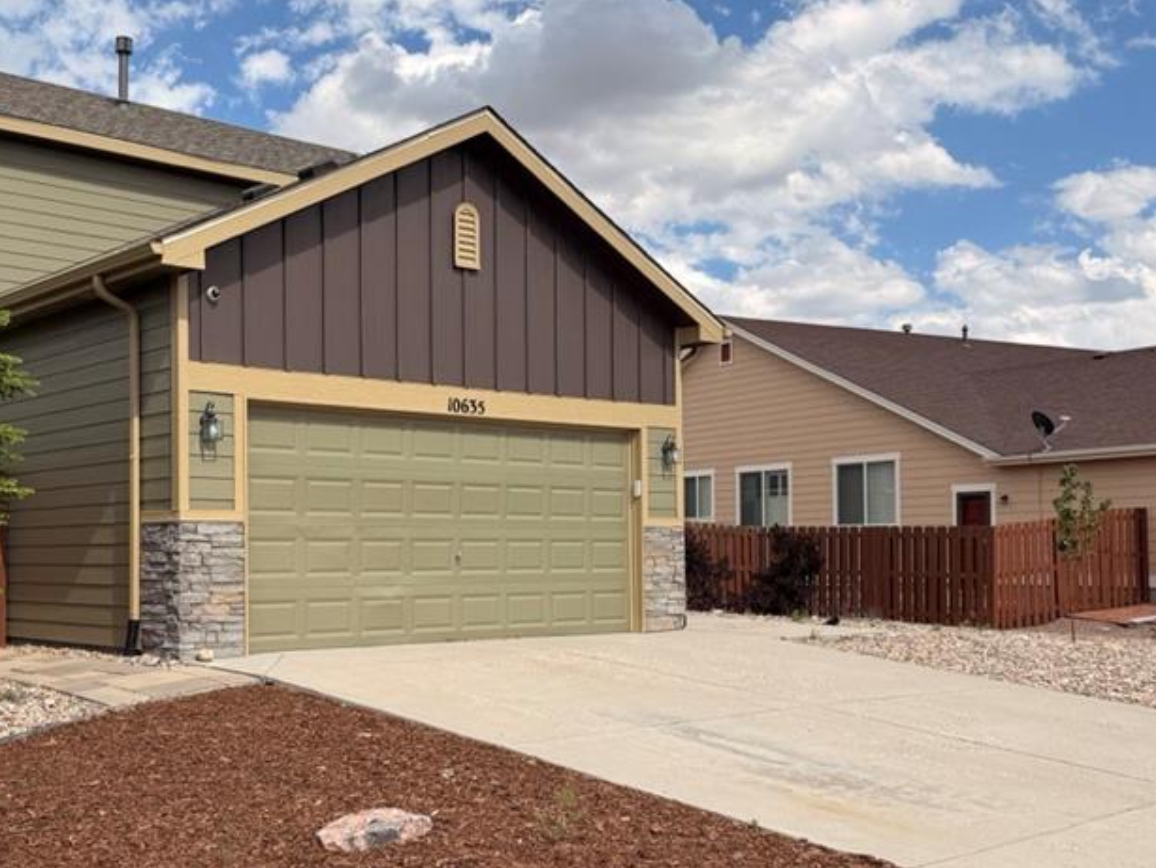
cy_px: 510
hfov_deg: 46.2
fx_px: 1336
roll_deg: +0.4
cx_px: 401
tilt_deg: +2.0
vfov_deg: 35.9
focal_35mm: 40
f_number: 1.78
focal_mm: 6.76
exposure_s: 1/5319
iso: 80
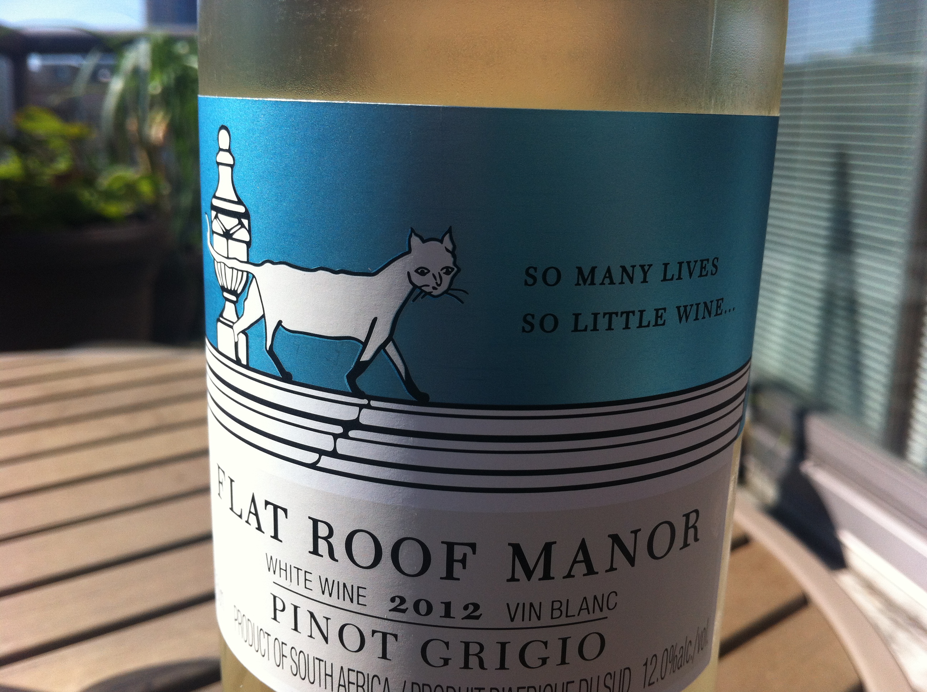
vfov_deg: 40.6
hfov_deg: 52.7
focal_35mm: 35
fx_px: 936
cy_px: 346
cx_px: 464
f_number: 2.8
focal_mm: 3.85
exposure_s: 1/862
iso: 80
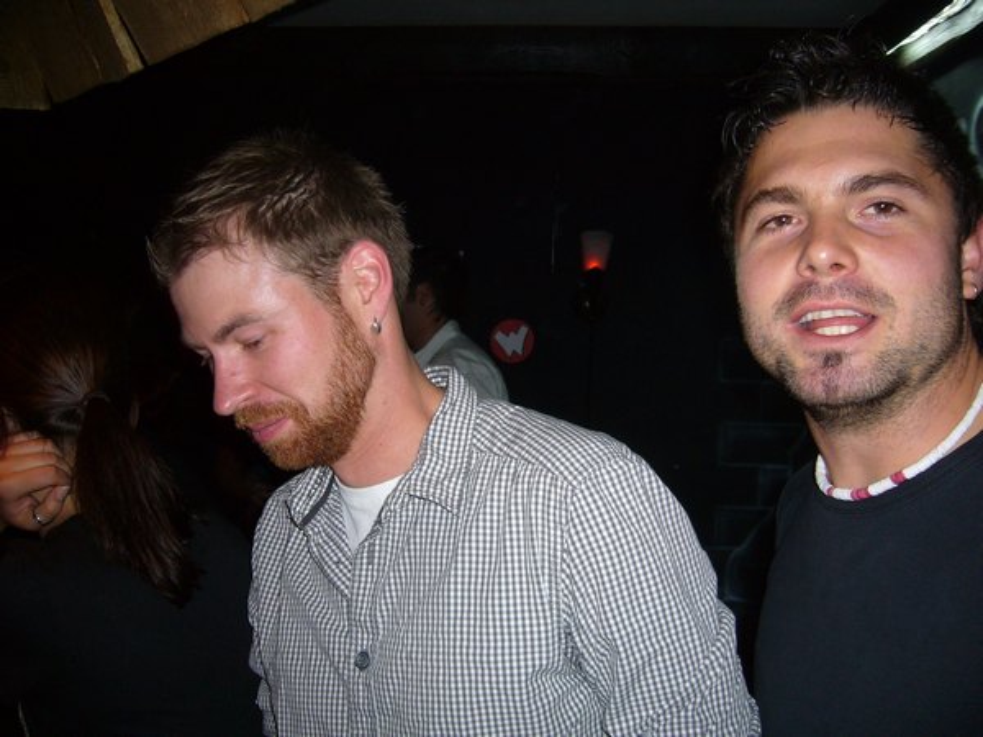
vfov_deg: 40.7
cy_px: 368
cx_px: 492
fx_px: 994
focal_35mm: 35
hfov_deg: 52.6
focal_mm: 5.8
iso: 100
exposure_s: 1/30
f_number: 2.8
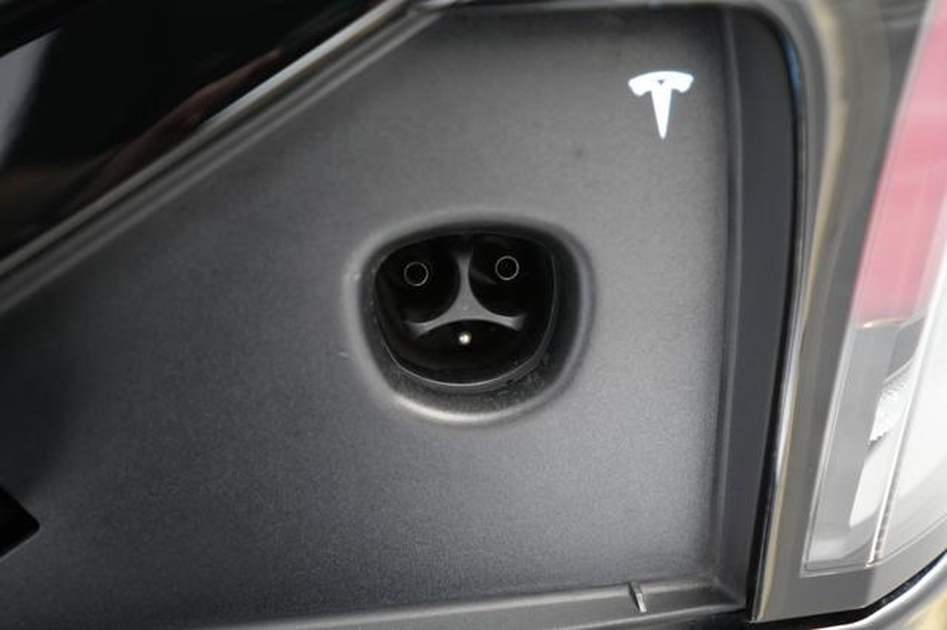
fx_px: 736
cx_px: 474
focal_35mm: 28
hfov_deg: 65.5
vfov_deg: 46.4
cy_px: 315
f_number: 2.8
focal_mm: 28
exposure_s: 1/30
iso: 1250
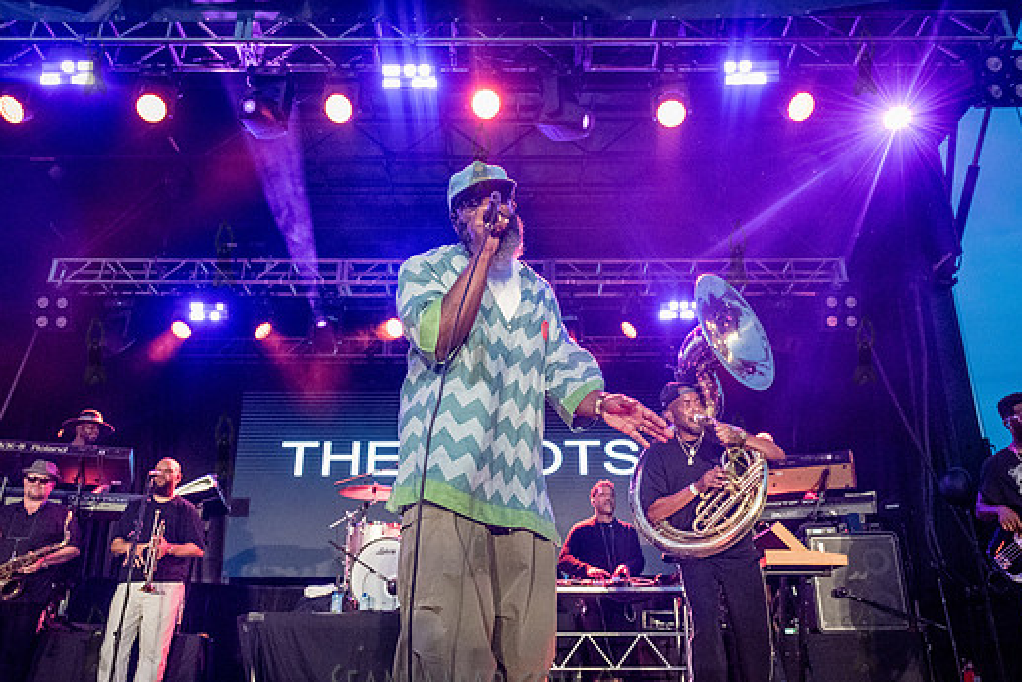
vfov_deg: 45.0
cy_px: 350
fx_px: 823
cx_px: 502
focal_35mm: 29
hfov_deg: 63.6
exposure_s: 1/500
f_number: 4
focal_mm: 24
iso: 5000
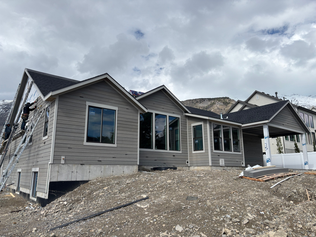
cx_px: 158
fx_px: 237
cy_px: 118
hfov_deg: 67.3
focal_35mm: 26
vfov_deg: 53.1
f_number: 1.6
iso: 50
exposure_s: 1/5952
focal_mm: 5.96
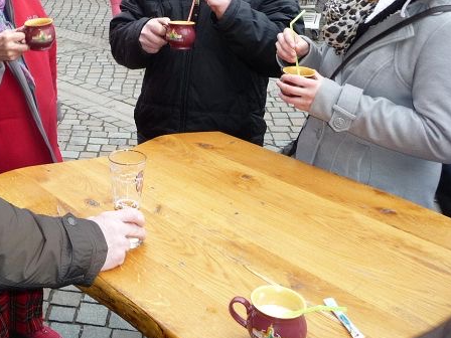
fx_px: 651
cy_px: 59
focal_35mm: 50
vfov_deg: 28.4
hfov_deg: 36.5
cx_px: 73
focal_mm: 4.7
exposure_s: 1/30
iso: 125
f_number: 3.3
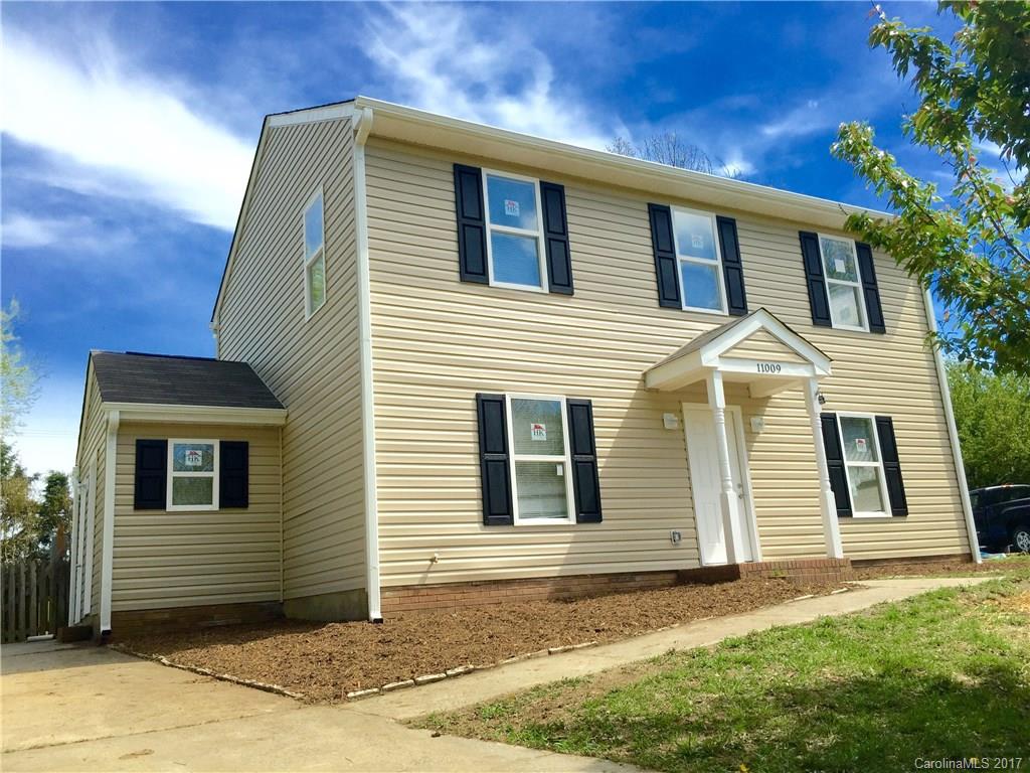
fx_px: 863
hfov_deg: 61.7
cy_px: 386
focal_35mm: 29
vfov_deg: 48.2
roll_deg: +3.4
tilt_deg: +12.8
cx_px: 515
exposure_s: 1/1647
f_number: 2.2
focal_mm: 4.15
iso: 32
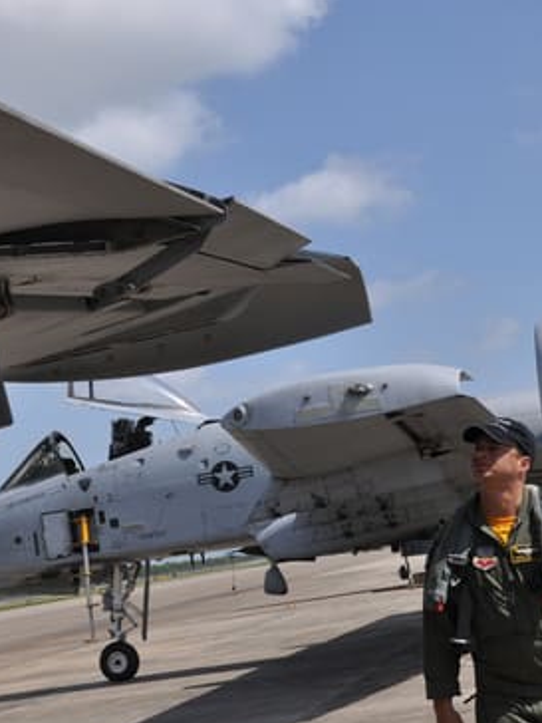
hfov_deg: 20.7
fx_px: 1482
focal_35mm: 71
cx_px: 232
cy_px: 406
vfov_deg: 27.4
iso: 250
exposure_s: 1/1600
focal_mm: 28
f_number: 7.1
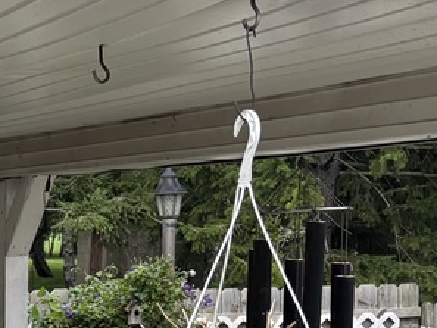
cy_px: 377
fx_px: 1591
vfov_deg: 11.6
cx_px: -360
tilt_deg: -6.6
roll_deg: +1.0
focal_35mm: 126
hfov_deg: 13.9
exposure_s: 1/571
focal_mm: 5.96
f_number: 1.6
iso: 50
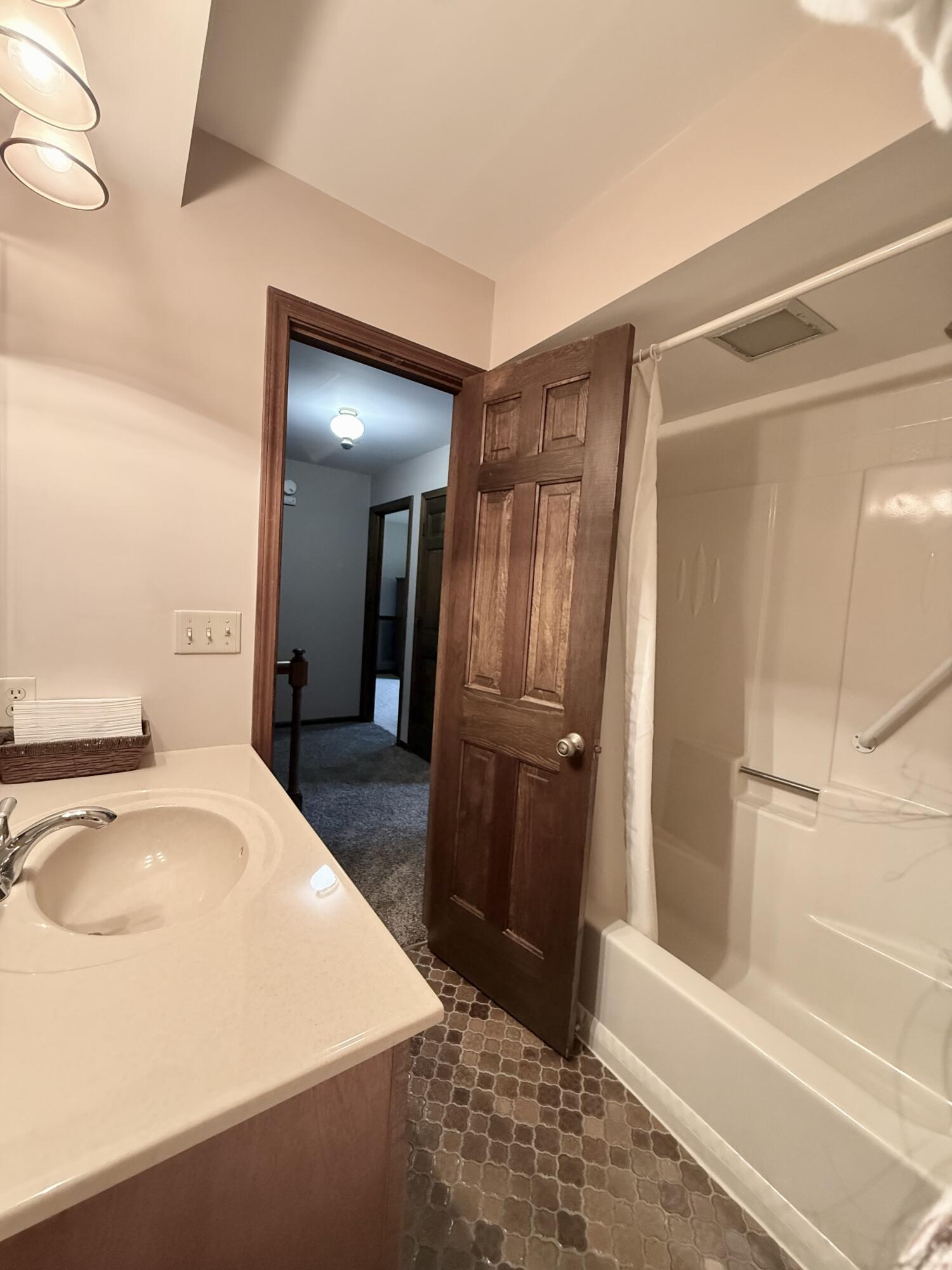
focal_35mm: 14
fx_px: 513
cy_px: 635
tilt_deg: -2.8
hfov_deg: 85.7
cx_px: 476
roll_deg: -4.0
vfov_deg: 102.1
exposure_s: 1/120
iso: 640
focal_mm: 2.22
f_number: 2.2
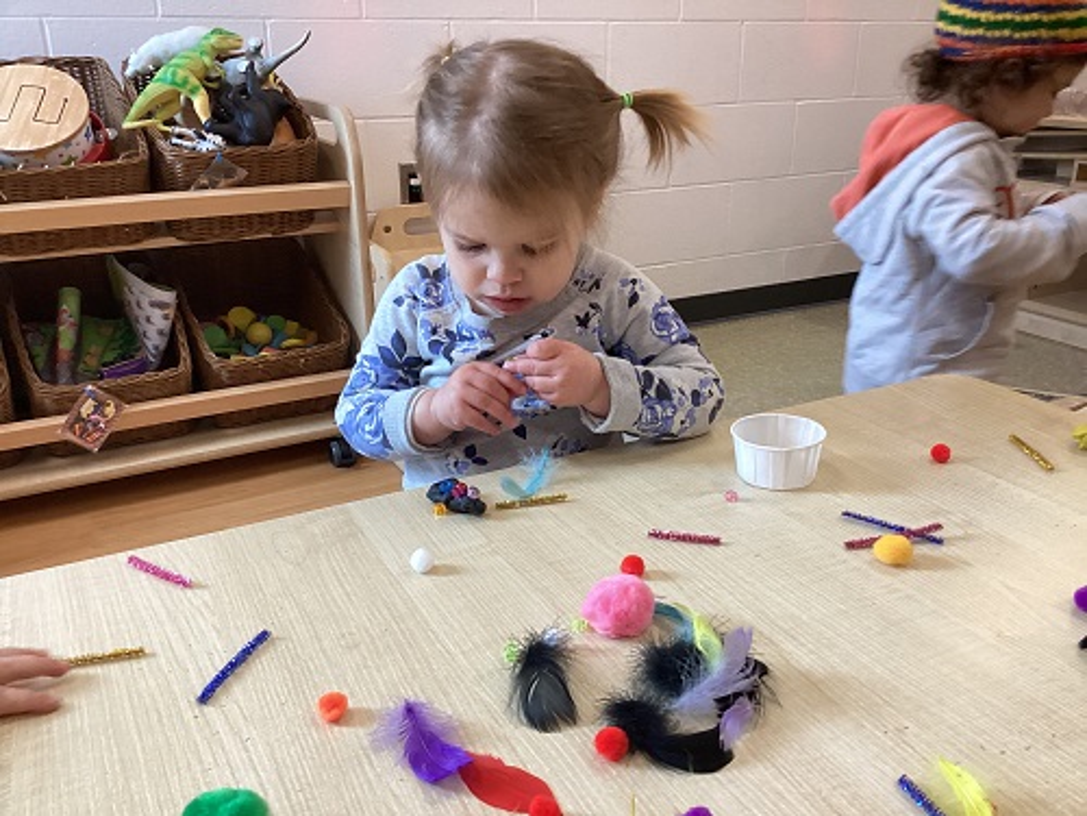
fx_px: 973
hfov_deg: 58.4
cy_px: 408
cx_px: 544
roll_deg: +0.5
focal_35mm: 31
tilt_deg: -21.7
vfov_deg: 45.4
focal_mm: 3.3
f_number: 2.4
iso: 200
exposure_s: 1/60
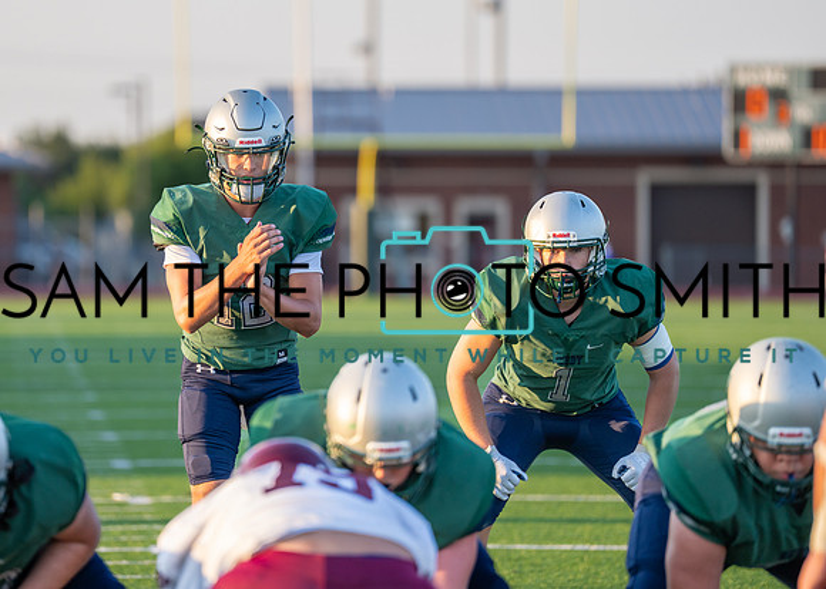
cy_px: 236
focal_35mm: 262
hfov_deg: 7.7
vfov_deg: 5.5
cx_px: 282
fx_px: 6140
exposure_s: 1/1000
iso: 320
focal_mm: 200
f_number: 2.8
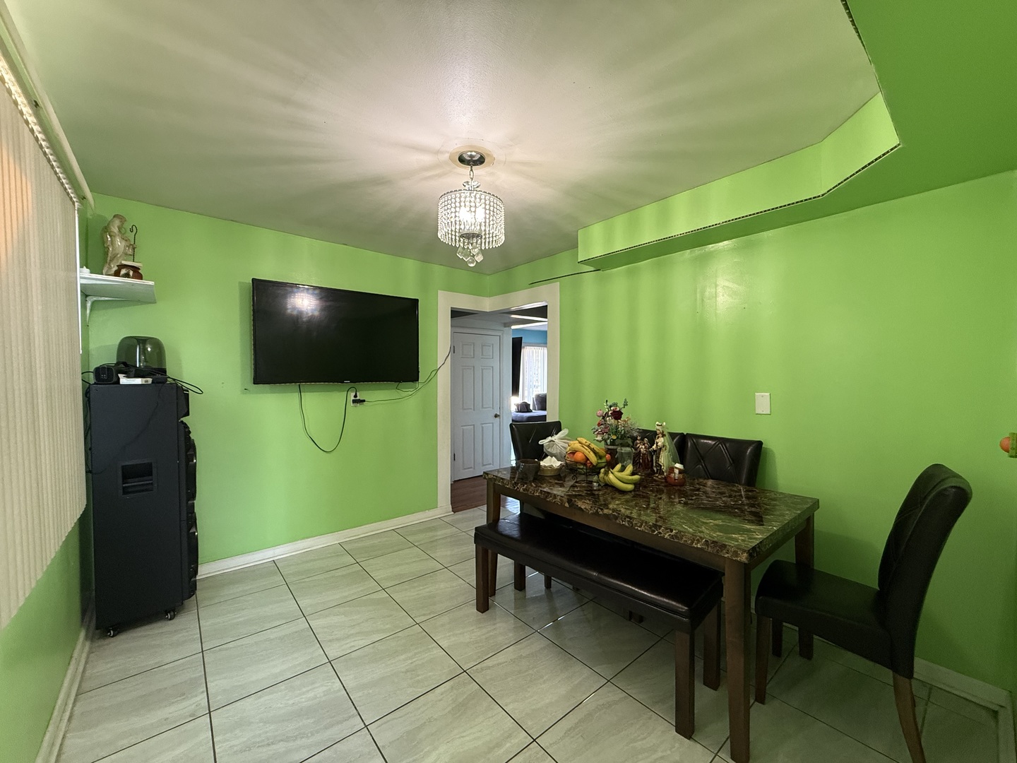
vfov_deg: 85.7
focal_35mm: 14
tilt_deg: -1.4
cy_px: 382
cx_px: 508
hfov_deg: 102.1
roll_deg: -0.3
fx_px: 411
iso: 320
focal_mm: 2.22
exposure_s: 1/60
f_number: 2.2
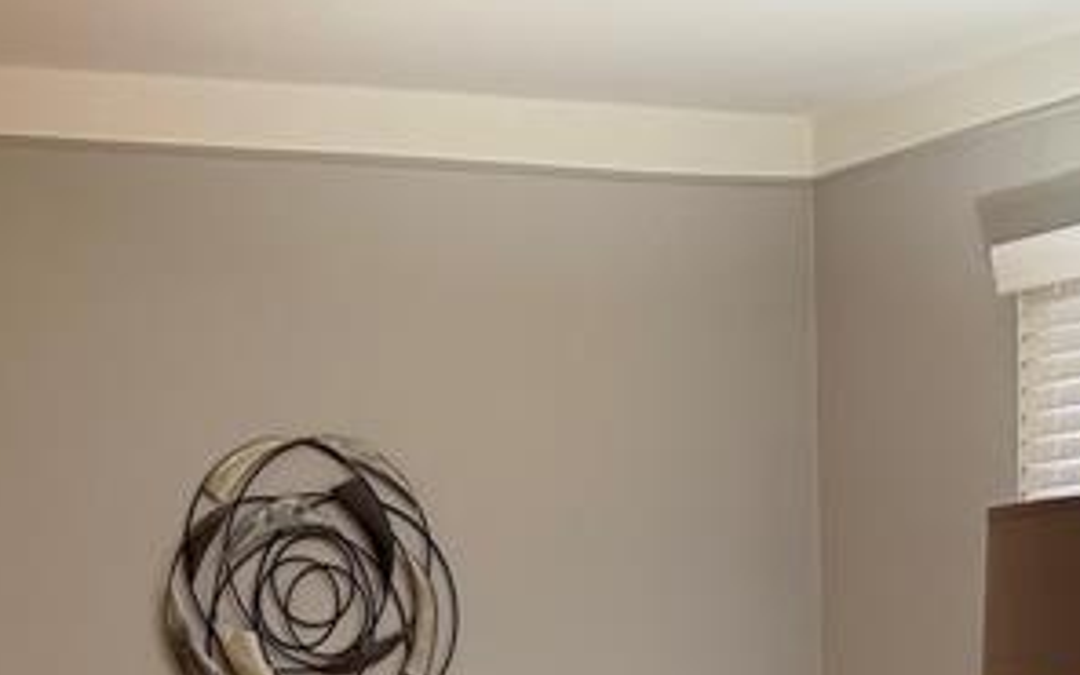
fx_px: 2590
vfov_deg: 13.6
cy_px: 1120
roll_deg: +3.4
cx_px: 496
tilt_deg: -9.7
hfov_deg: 23.5
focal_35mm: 88
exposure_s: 1/60
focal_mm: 6.76
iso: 500
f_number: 1.78
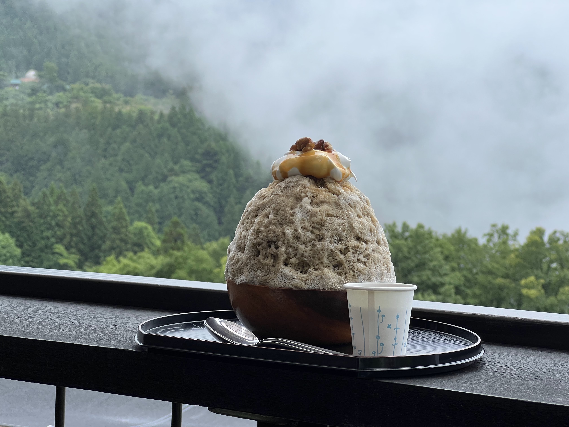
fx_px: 1266
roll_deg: -0.9
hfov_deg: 25.3
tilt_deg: -3.2
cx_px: 284
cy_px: 214
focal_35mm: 77
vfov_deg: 19.1
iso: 32
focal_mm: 9
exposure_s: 1/179
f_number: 2.8
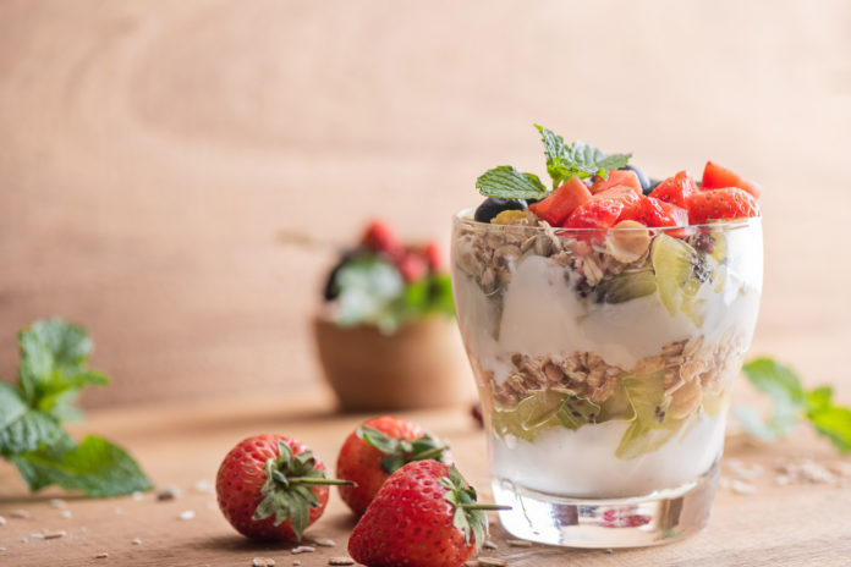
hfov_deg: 19.5
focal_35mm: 105
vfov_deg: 13.0
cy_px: 284
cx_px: 426
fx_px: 2482
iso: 100
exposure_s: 1/160
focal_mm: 105
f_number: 8
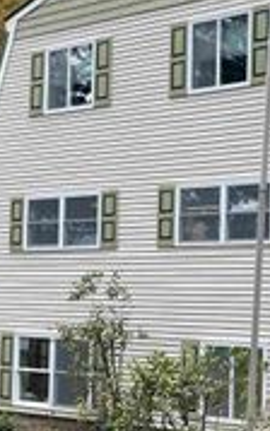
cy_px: 230
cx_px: 256
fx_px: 871
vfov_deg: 27.8
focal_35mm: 74
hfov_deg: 17.3
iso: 32
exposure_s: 1/179
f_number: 1.6
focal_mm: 5.1
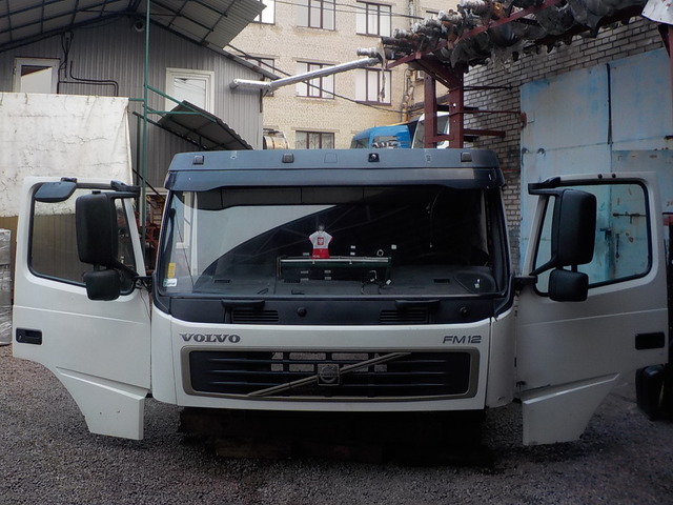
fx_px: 583
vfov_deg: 46.8
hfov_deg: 60.0
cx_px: 336
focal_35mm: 30
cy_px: 252
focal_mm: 4.1
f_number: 3.3
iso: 125
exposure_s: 1/40
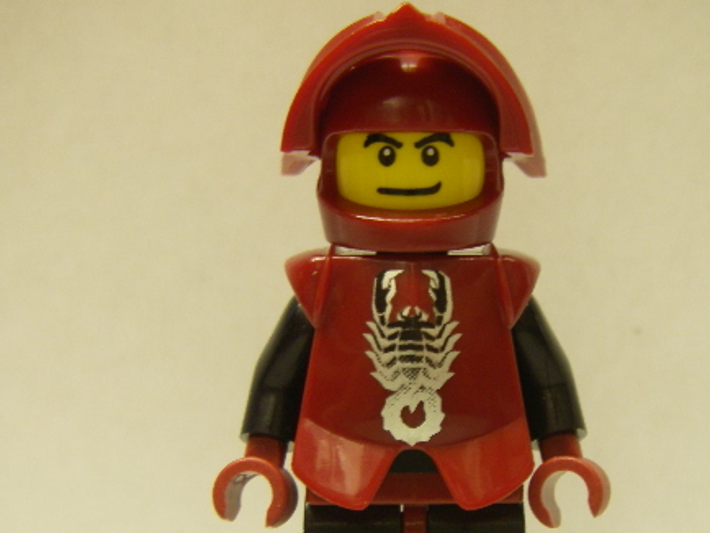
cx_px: 424
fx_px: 1149
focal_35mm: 56
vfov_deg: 26.0
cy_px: 353
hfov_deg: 34.2
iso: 160
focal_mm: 6.3
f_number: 3.3
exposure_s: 1/6
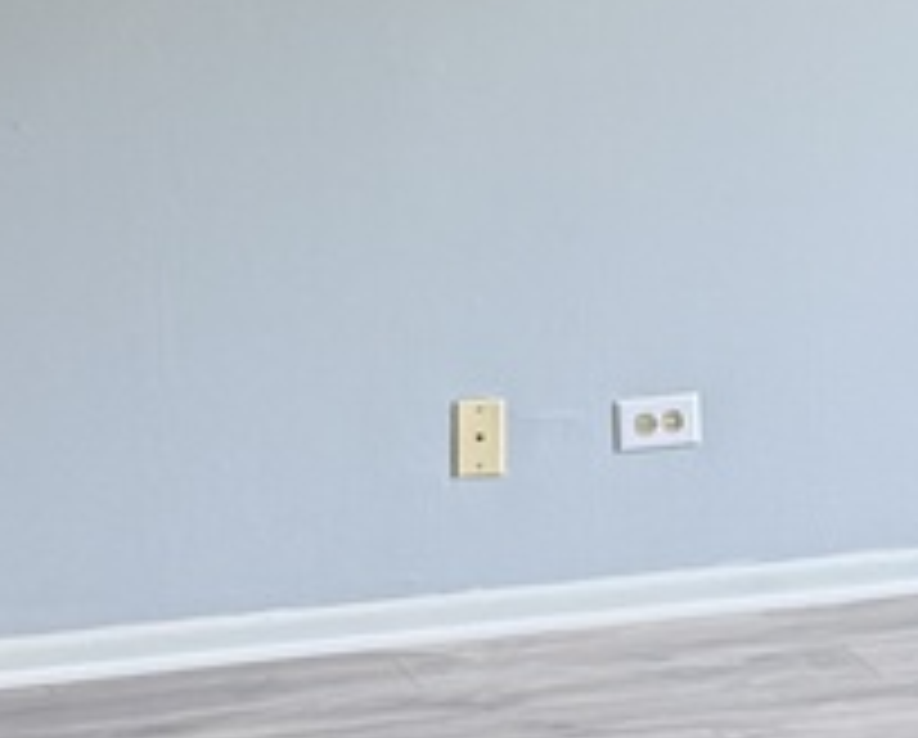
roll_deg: -0.1
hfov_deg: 11.0
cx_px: 1598
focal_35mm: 165
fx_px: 4492
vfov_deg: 9.4
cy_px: 243
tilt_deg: -8.0
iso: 64
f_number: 1.78
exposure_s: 1/193
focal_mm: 6.76
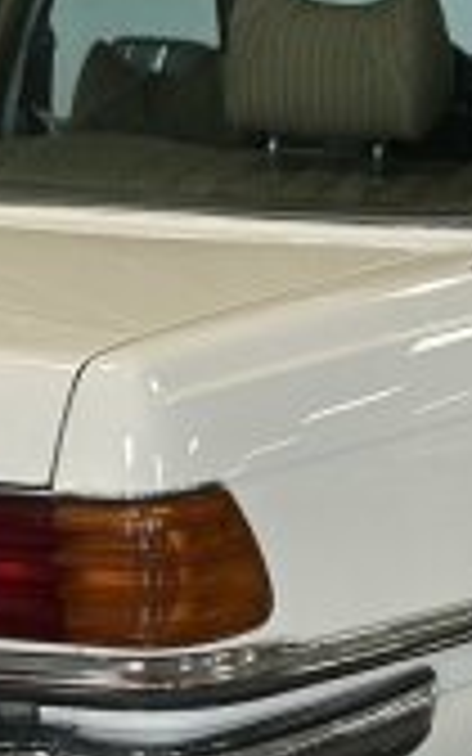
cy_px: 346
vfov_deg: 10.8
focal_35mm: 194
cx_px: 144
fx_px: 3993
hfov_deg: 6.8
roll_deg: -0.4
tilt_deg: -9.1
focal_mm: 6.86
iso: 80
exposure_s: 1/121
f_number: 1.78
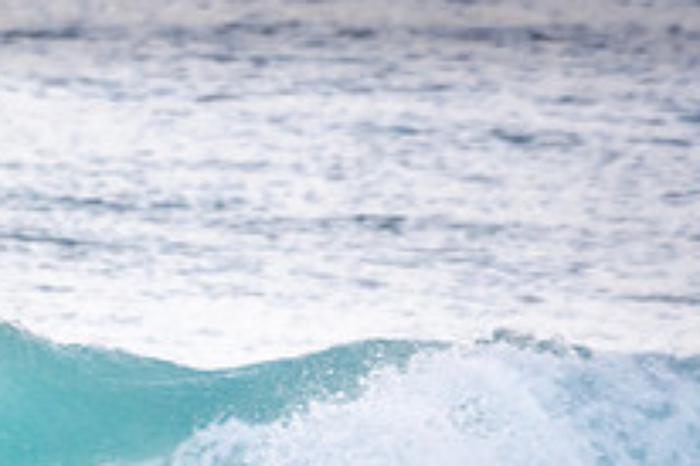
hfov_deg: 1.4
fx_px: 29589
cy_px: 529
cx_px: -95
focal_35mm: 1523
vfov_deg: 0.9
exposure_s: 1/250
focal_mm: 360
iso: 500
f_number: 5.6
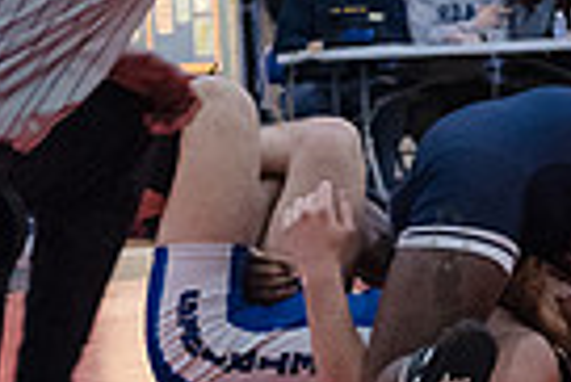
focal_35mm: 179
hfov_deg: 11.4
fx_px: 2842
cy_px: 271
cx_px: 445
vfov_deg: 7.7
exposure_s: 1/320
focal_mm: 42
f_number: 3.2
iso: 8000
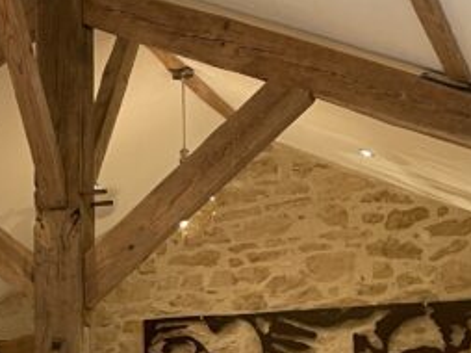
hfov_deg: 17.1
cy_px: 372
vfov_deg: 13.8
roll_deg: -0.3
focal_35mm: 105
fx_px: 1427
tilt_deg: +5.3
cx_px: -221
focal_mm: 4.2
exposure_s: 1/50
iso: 100
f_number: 1.6
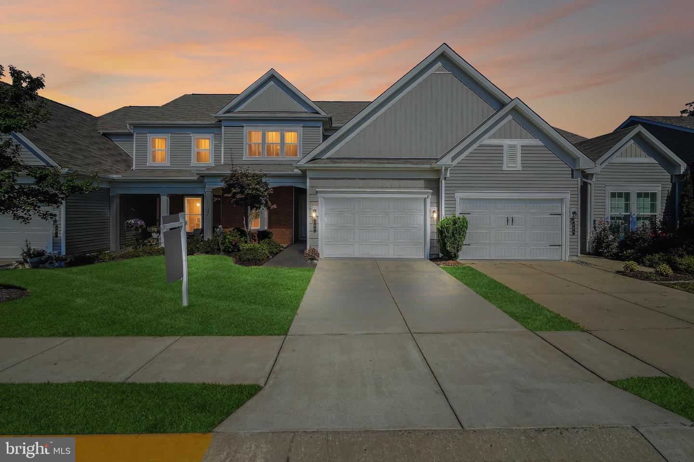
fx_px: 328
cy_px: 231
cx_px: 347
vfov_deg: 70.4
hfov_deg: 93.3
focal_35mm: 17
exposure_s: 1/2000
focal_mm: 17
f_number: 4.5
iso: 100
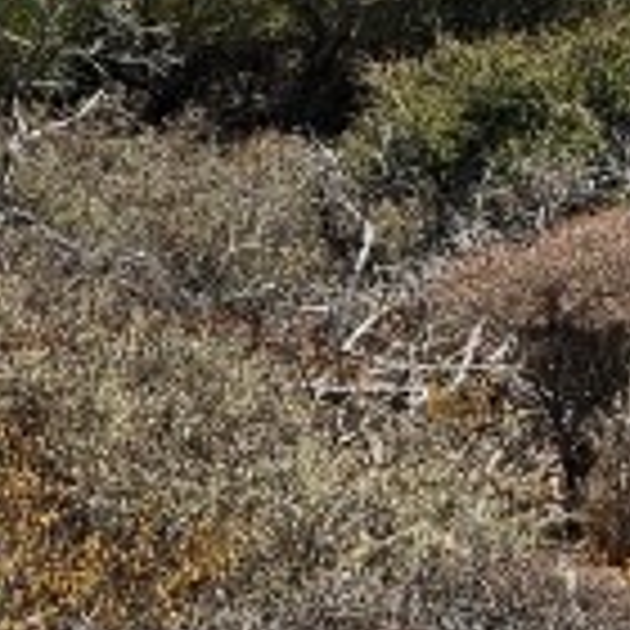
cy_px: -351
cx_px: 1220
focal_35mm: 149
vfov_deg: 11.2
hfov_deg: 10.8
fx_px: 3068
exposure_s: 1/3185
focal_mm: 5.4
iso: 25
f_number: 1.8
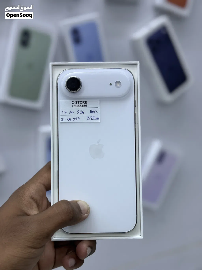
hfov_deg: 30.3
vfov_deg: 39.7
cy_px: 135
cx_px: 101
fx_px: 373
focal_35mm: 48
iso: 64
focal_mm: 6.76
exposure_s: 1/514
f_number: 1.78
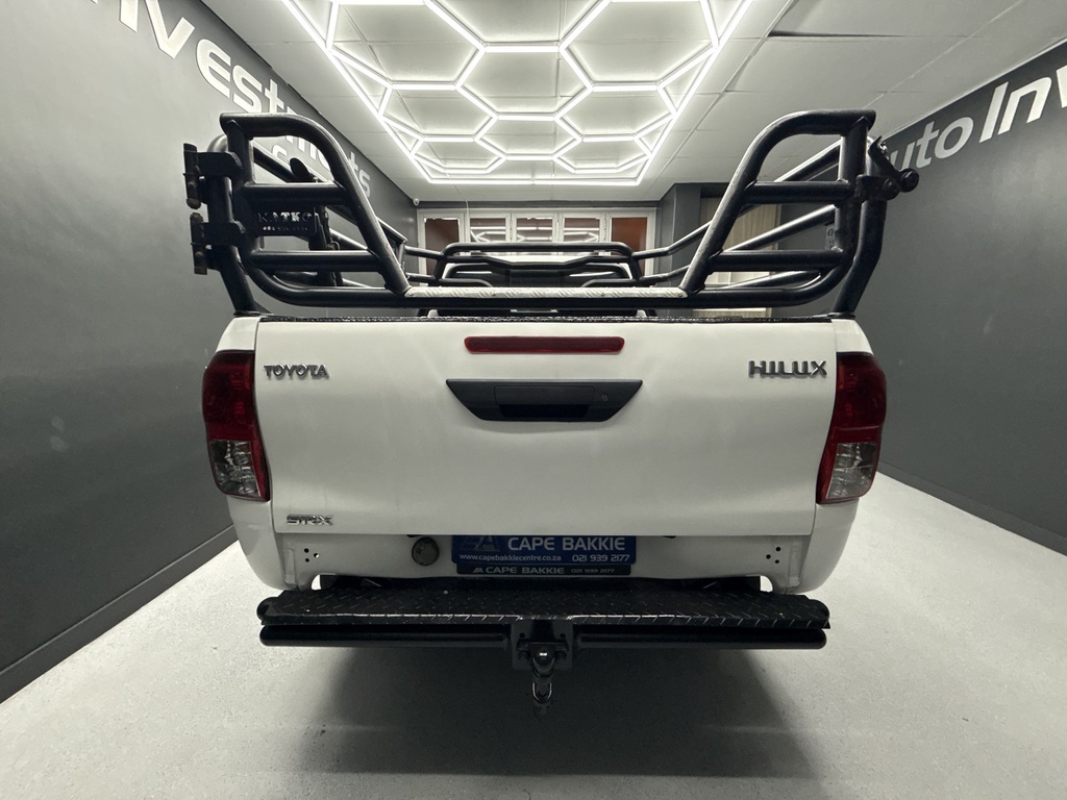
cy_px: 400
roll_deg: +0.1
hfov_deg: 102.1
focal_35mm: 14
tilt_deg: -9.6
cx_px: 534
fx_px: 432
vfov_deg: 85.7
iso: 250
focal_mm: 2.22
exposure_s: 1/100
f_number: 2.2
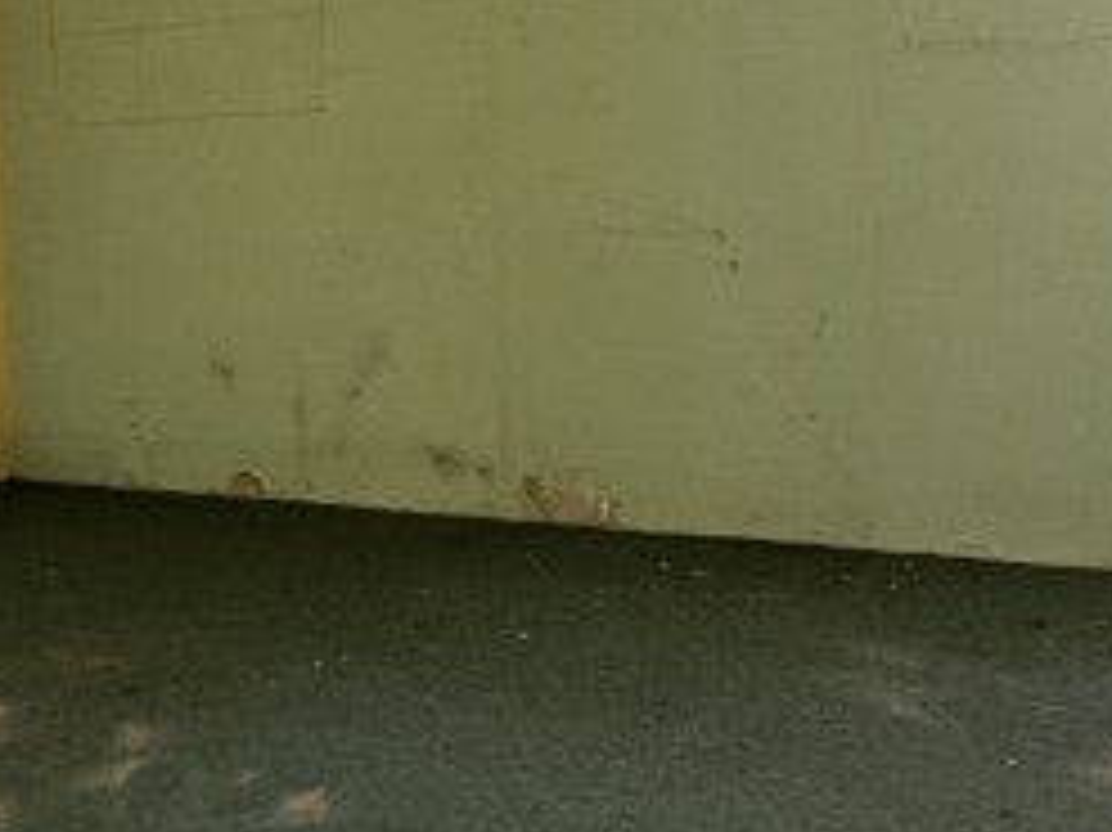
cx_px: -446
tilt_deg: -2.9
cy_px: 337
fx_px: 1862
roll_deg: +3.5
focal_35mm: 58
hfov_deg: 26.5
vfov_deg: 25.2
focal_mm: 2.22
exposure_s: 1/99
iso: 200
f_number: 2.2
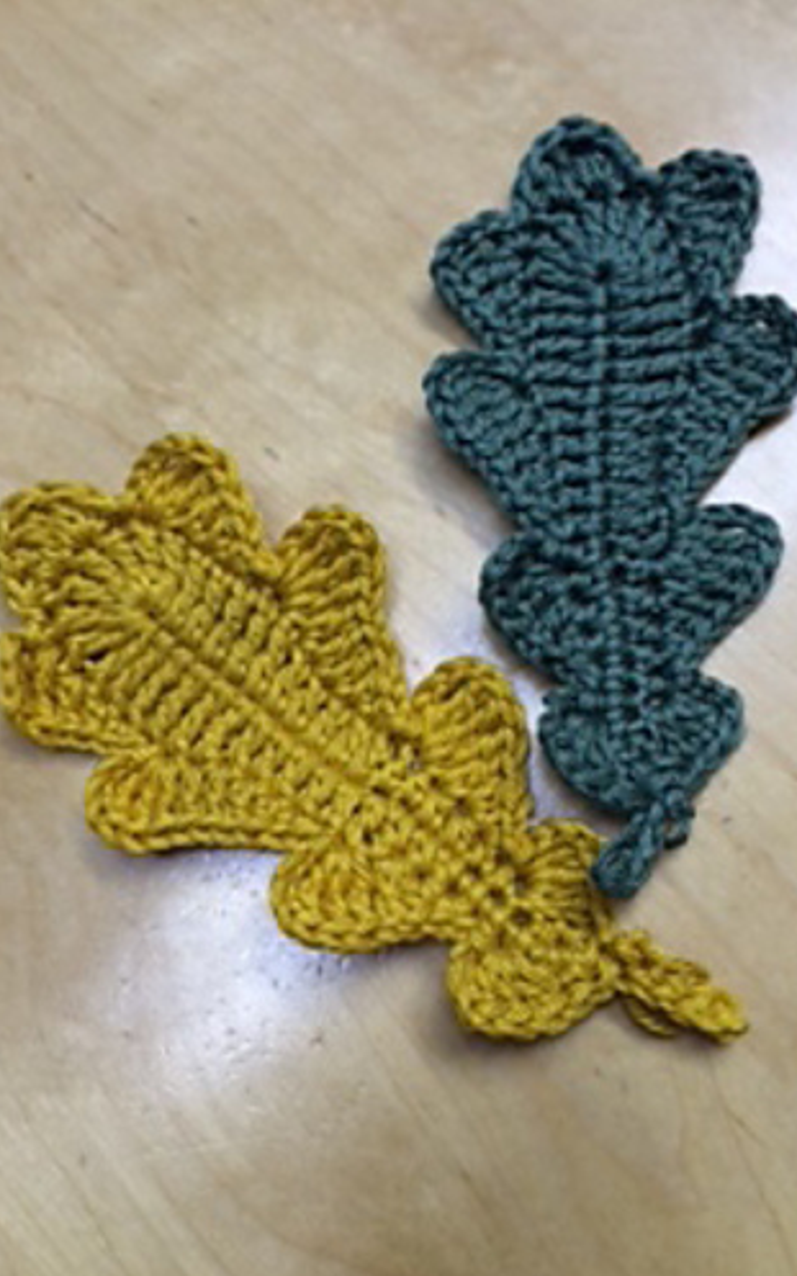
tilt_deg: -75.0
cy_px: 641
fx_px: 1077
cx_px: 438
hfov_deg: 40.6
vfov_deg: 61.2
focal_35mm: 31
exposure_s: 1/50
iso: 40
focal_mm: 4.15
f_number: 2.2
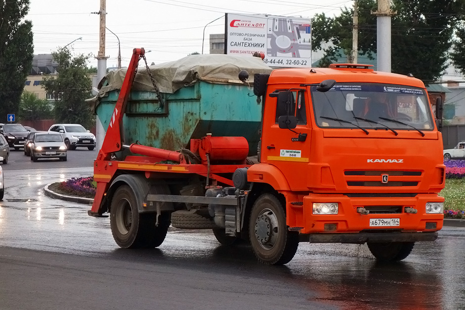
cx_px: 297
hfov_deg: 16.0
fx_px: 1653
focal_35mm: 128
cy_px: 123
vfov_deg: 10.7
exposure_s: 1/500
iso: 320
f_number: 4.9
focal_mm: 37.1
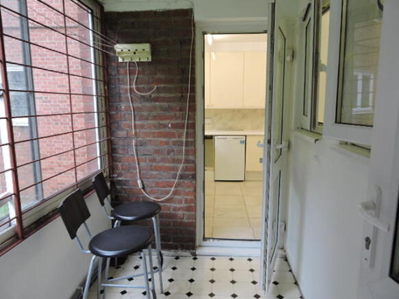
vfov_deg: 56.8
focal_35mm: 24
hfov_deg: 71.6
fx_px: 277
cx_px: 200
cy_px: 150
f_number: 3.3
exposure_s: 1/30
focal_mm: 4.3
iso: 200
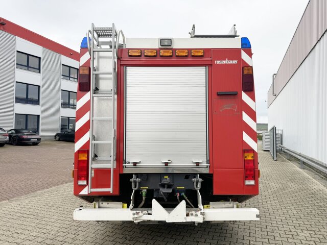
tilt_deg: +4.5
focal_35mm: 24
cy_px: 122
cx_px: 164
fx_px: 227
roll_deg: -0.5
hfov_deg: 71.6
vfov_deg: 56.8
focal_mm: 6.76
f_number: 1.78
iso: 80
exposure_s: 1/938
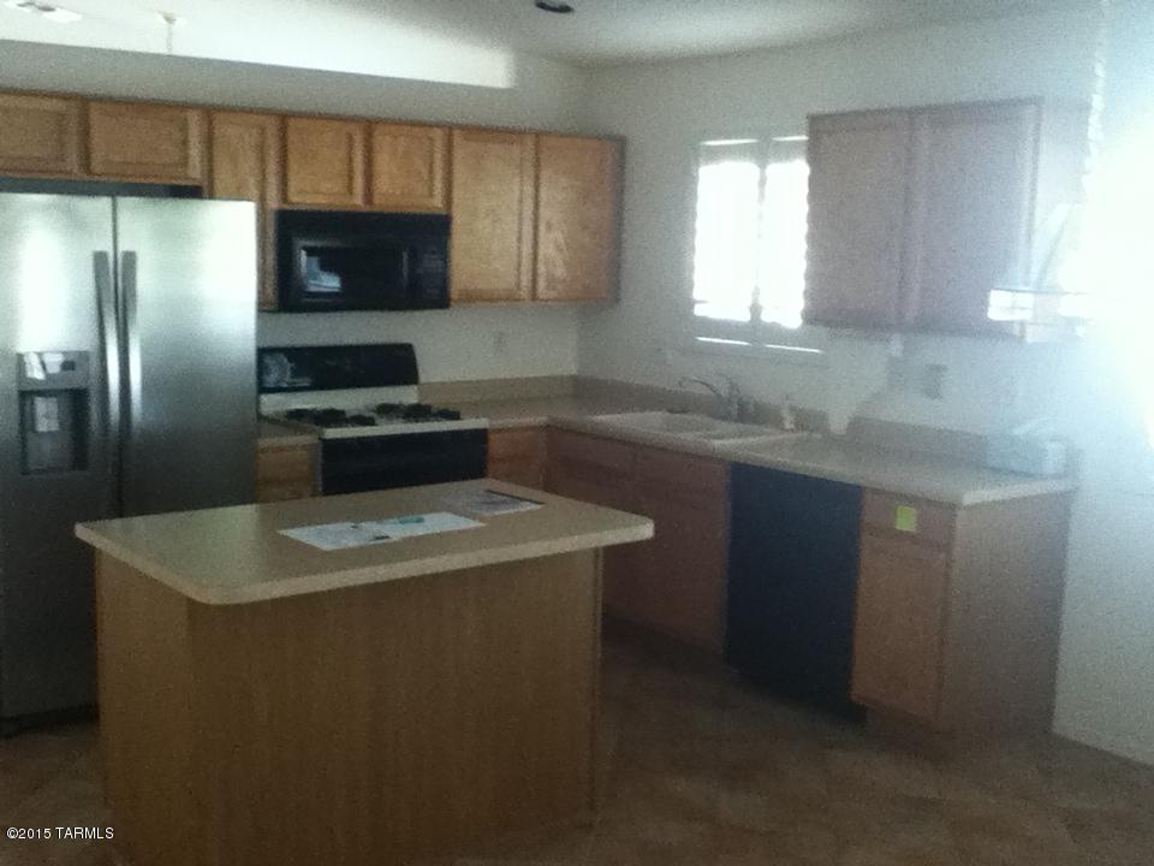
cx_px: 577
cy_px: 433
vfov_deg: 44.2
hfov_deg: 56.8
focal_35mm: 32
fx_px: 1067
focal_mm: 3.85
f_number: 2.4
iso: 320
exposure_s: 1/30
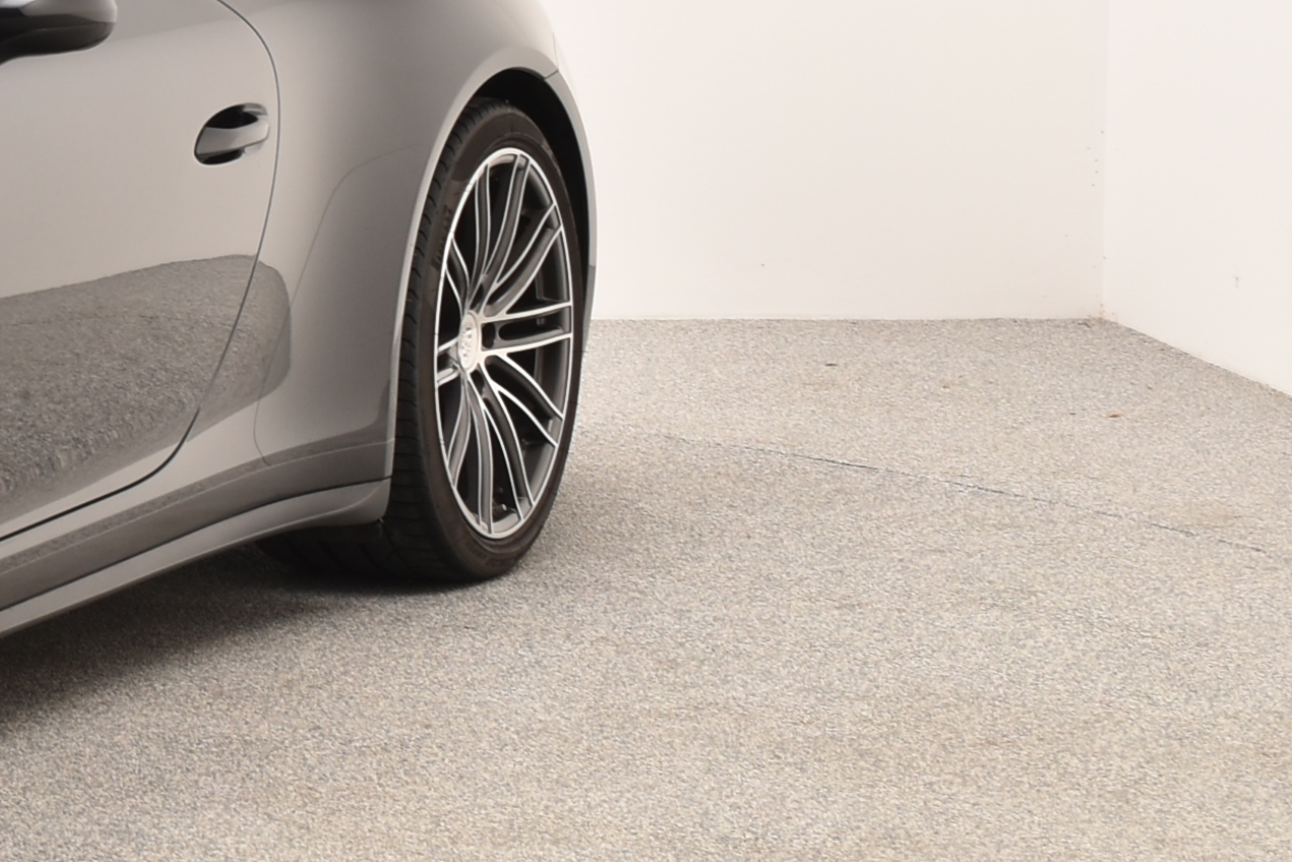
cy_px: 85
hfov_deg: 14.0
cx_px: -578
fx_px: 4953
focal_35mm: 138
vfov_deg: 9.9
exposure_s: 1/200
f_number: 7.1
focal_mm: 26
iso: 100
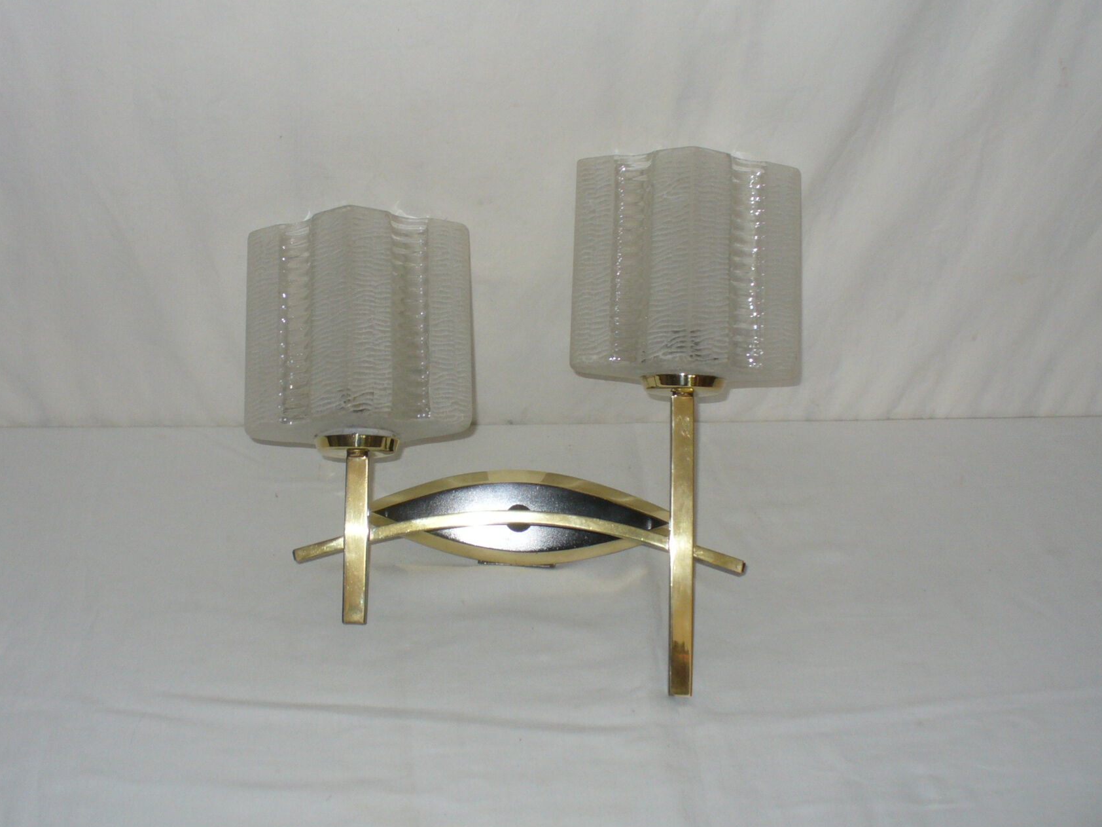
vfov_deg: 32.1
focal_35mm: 45
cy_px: 361
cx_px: 531
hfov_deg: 42.1
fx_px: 1433
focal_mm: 6.1
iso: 100
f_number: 2.8
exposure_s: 1/50
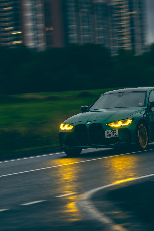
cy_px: 71
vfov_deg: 11.1
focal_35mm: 185
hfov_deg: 7.4
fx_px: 1187
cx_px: 71
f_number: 2.8
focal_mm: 70
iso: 400
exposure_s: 1/50
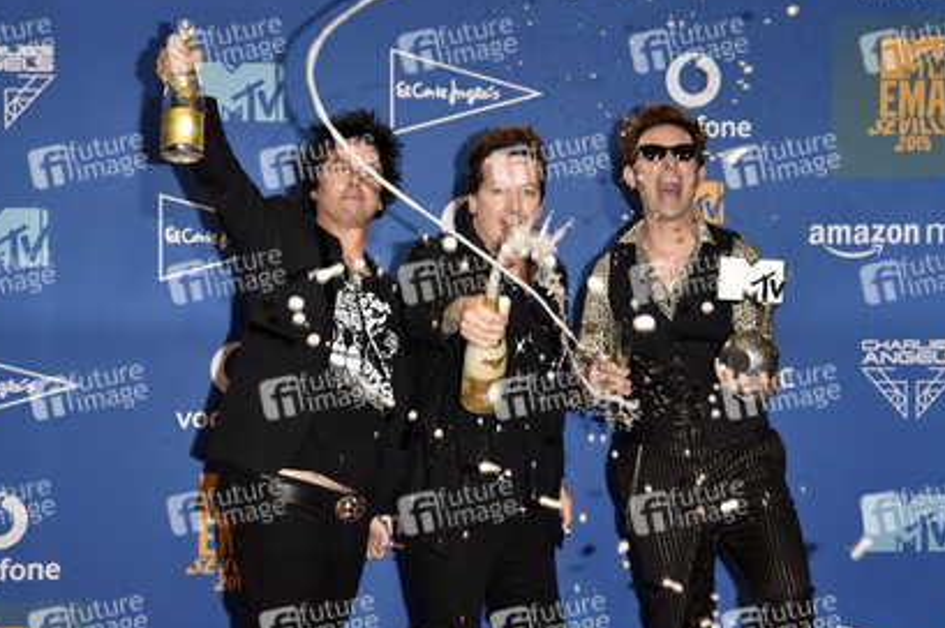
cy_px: 335
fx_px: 1967
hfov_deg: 27.0
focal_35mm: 75
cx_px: 489
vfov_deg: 18.1
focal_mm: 68
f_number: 6.3
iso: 1600
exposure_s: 1/200
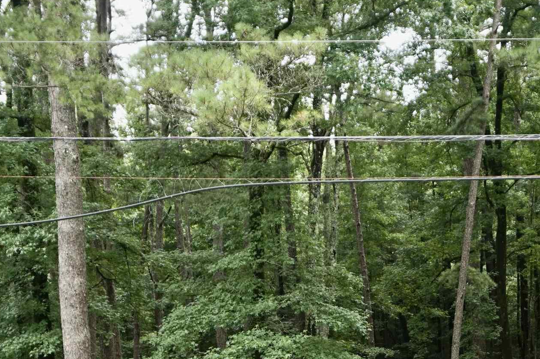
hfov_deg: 27.6
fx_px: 1094
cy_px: 391
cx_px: 356
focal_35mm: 73
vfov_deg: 18.0
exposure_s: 1/80
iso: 100
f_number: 5
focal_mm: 20
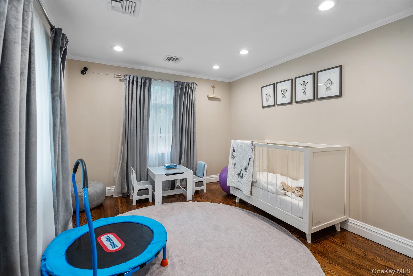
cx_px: 206
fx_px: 184
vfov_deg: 73.7
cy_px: 138
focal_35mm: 16
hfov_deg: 96.7
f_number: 5.6
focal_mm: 16
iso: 400
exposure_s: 1/10
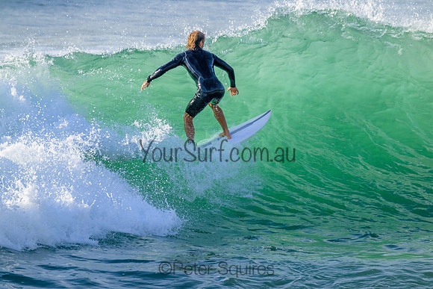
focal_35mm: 800
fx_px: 9624
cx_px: 216
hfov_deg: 2.6
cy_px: 144
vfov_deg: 1.7
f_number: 11
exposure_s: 1/2000
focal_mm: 800
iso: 1800
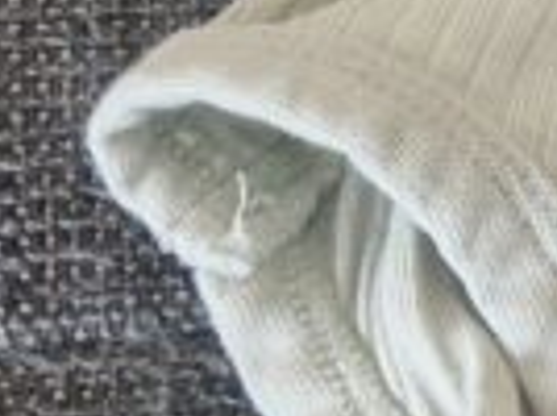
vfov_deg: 8.5
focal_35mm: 172
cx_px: 1343
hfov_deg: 10.0
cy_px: -137
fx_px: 2763
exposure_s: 1/100
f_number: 1.8
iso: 50
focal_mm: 5.4
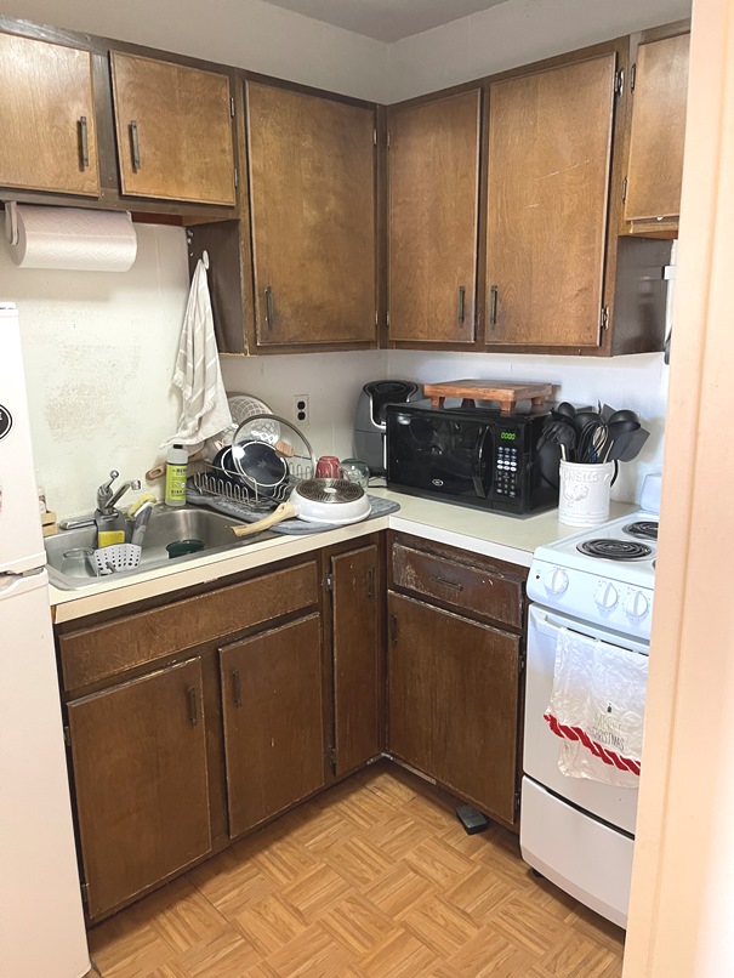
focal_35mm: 26
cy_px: 489
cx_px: 367
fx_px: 735
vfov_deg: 67.3
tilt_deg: -9.7
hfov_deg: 53.1
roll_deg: +1.0
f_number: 1.6
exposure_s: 1/40
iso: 500
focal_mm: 5.1
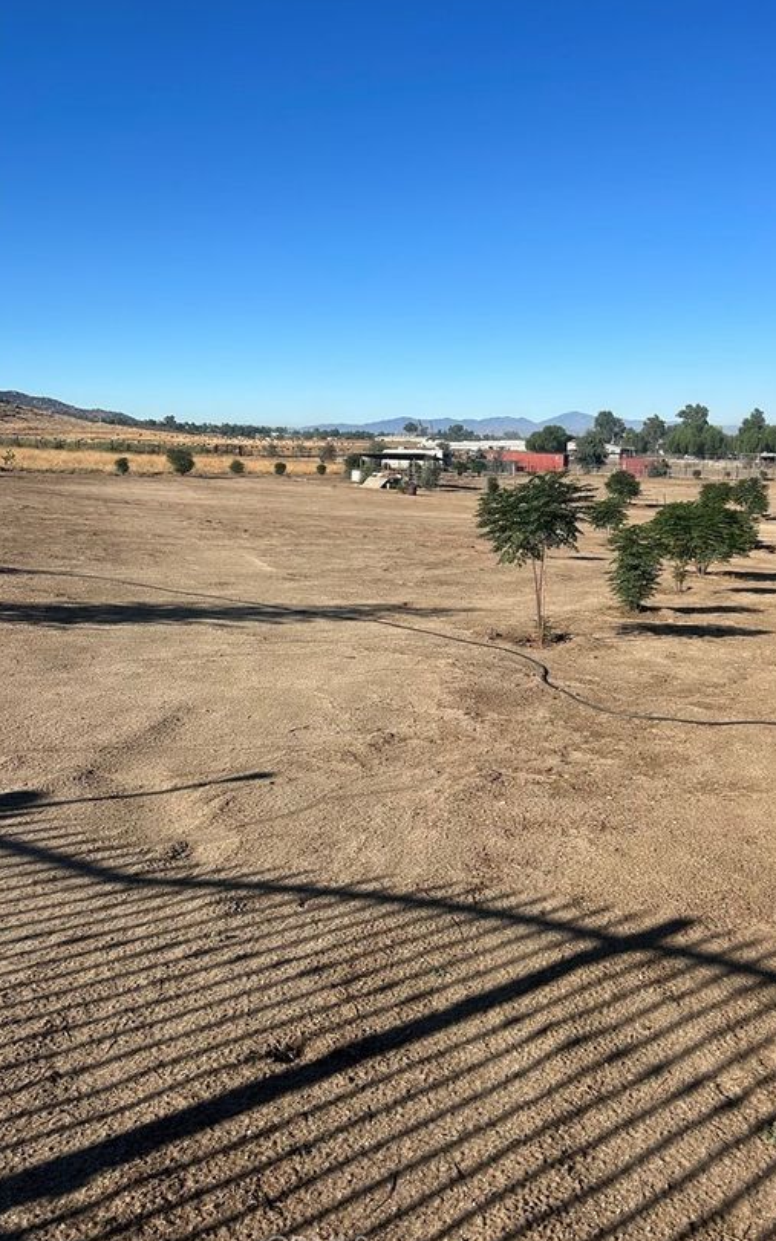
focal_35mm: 29
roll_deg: -1.0
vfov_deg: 64.6
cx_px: 478
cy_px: 613
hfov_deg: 42.9
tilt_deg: -9.7
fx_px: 981
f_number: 1.5
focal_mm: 5.7
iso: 50
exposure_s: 1/5319
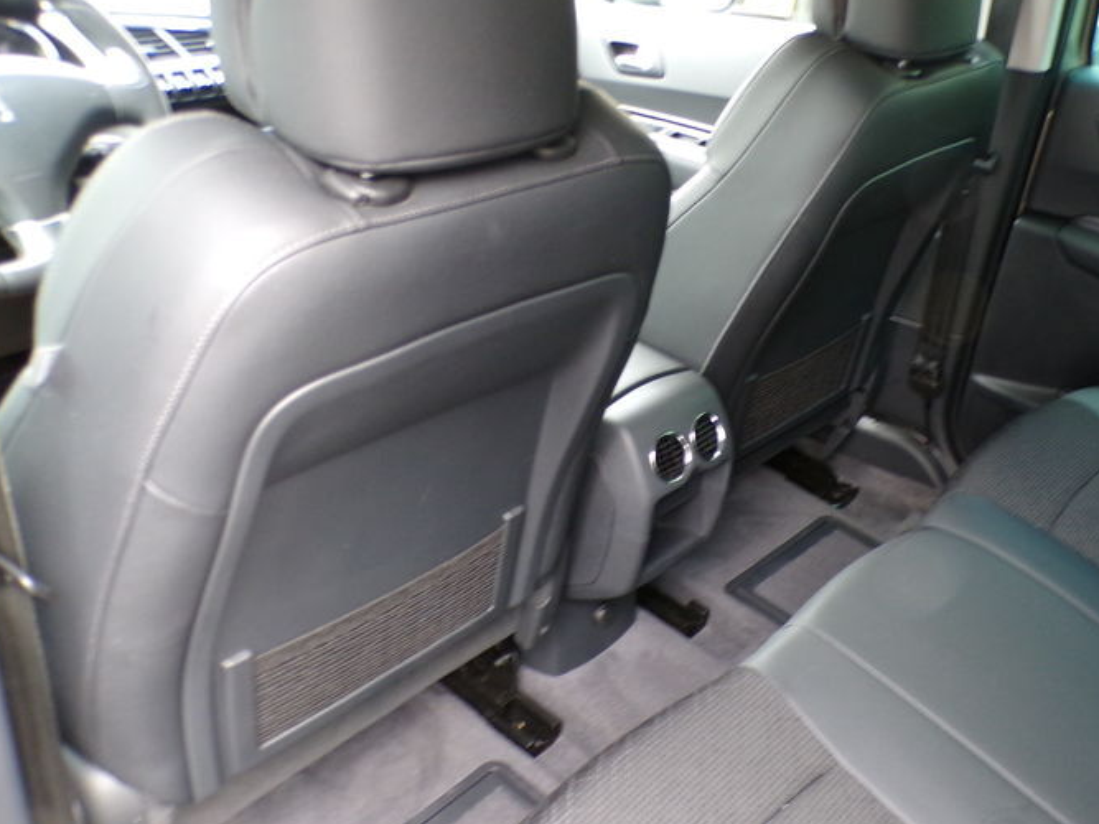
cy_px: 410
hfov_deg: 49.6
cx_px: 804
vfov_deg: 39.6
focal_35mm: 36
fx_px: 1143
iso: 247
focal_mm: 4.3
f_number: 3
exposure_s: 1/17
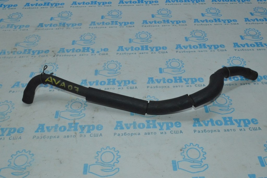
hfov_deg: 51.3
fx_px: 278
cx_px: 134
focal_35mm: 38
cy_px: 89
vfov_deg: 35.4
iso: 3600
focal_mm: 25
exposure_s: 1/200
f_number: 16
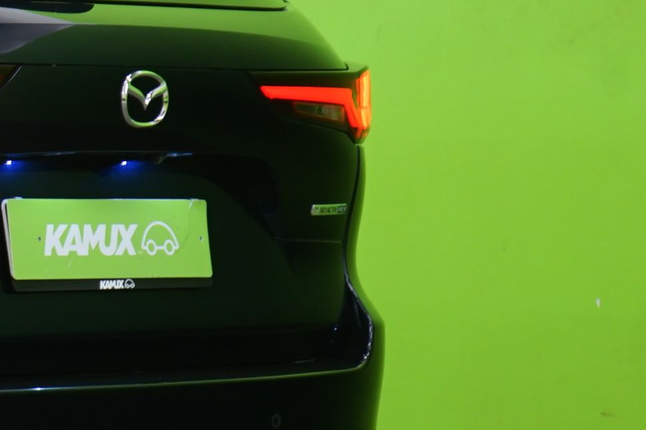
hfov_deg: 9.3
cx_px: -661
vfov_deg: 6.6
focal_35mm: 207
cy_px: 167
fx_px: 3713
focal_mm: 51
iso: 400
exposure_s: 1/6
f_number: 5
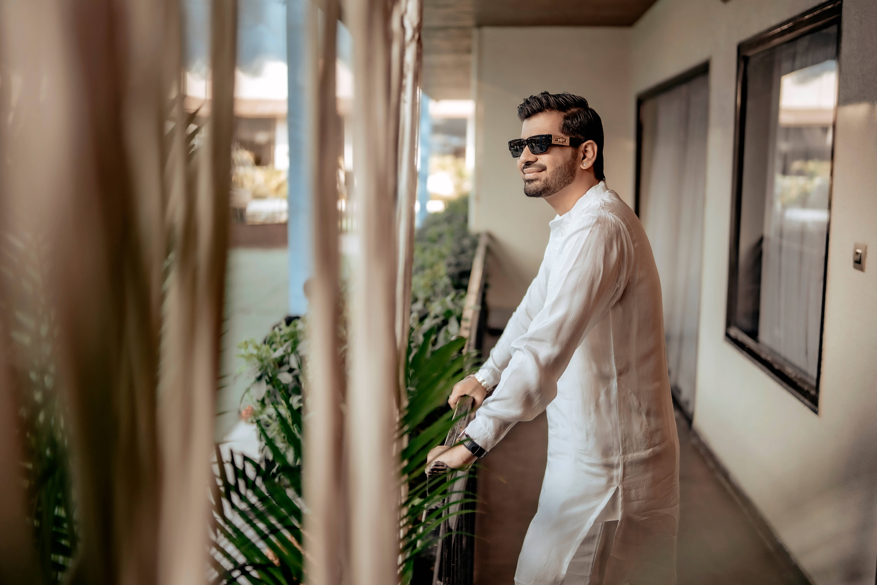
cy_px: 281
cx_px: 403
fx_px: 950
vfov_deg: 34.2
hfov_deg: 49.5
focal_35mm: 39
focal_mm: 35
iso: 400
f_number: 1.6
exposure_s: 1/1000
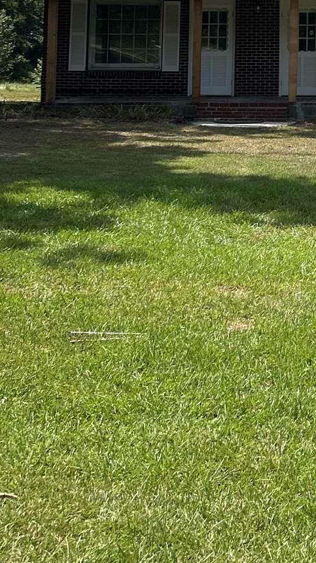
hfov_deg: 14.8
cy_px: -22
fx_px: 1132
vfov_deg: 26.2
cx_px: 468
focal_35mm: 76
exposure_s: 1/5587
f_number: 1.5
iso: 50
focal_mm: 5.7
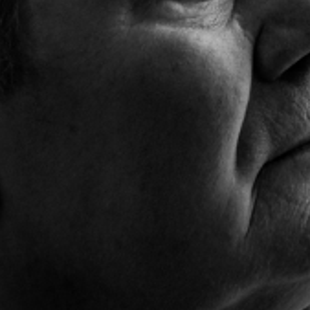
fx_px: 1814
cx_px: 458
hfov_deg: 9.5
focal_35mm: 179
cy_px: -191
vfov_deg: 9.4
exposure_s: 1/40
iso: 400
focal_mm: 28
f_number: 5
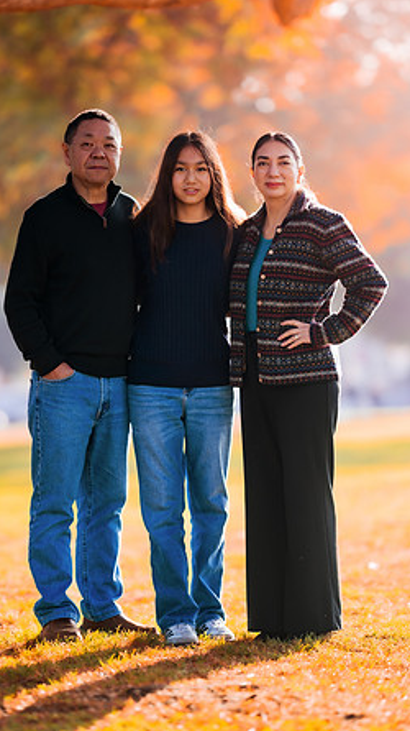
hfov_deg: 8.5
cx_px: 177
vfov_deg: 15.0
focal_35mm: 143
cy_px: 363
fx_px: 2766
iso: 80
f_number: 1.8
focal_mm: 135
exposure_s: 1/400
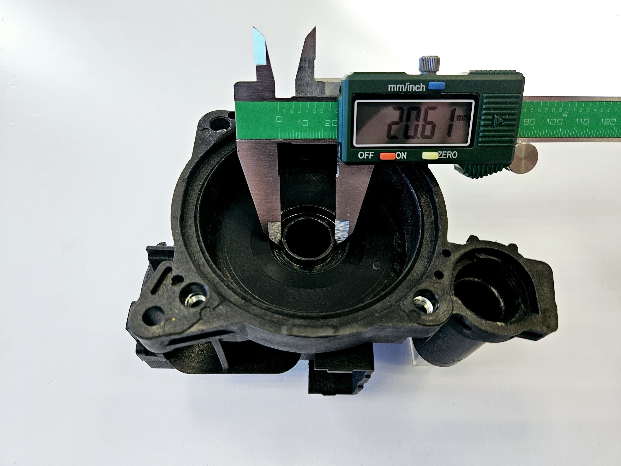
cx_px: 310
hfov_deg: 73.9
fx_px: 413
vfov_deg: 58.9
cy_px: 233
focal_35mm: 23
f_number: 1.8
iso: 50
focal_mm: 5.4
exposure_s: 1/100
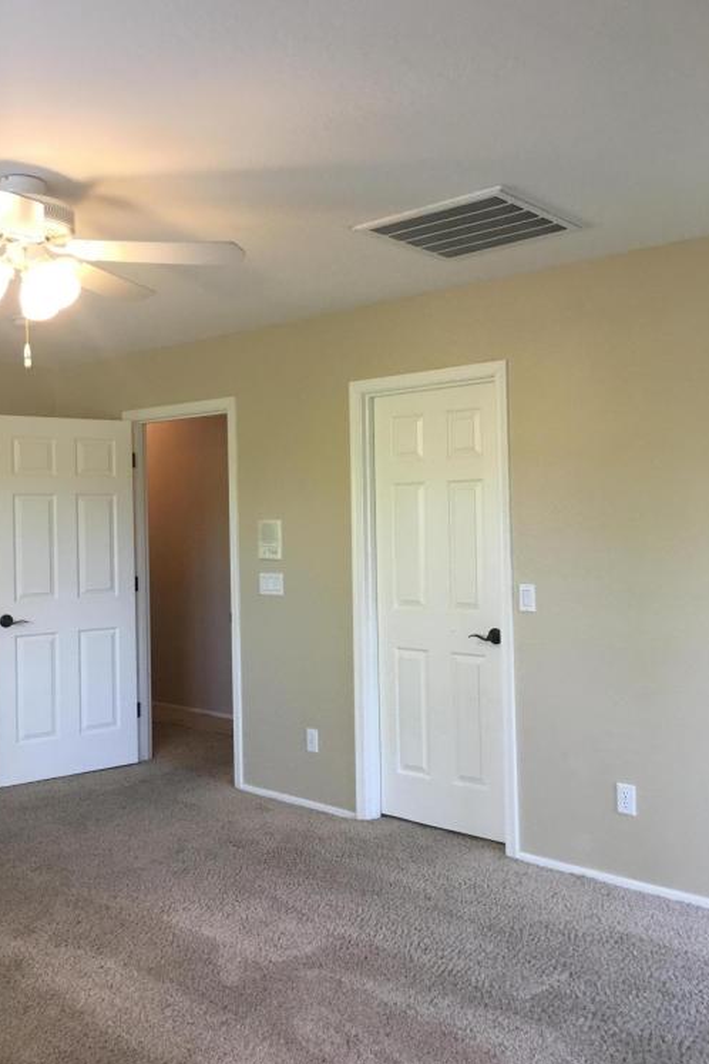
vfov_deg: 60.3
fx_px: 916
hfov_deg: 42.2
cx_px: 309
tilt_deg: -0.7
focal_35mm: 31
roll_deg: +0.7
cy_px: 524
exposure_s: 1/30
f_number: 2.2
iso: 40
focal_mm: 4.15
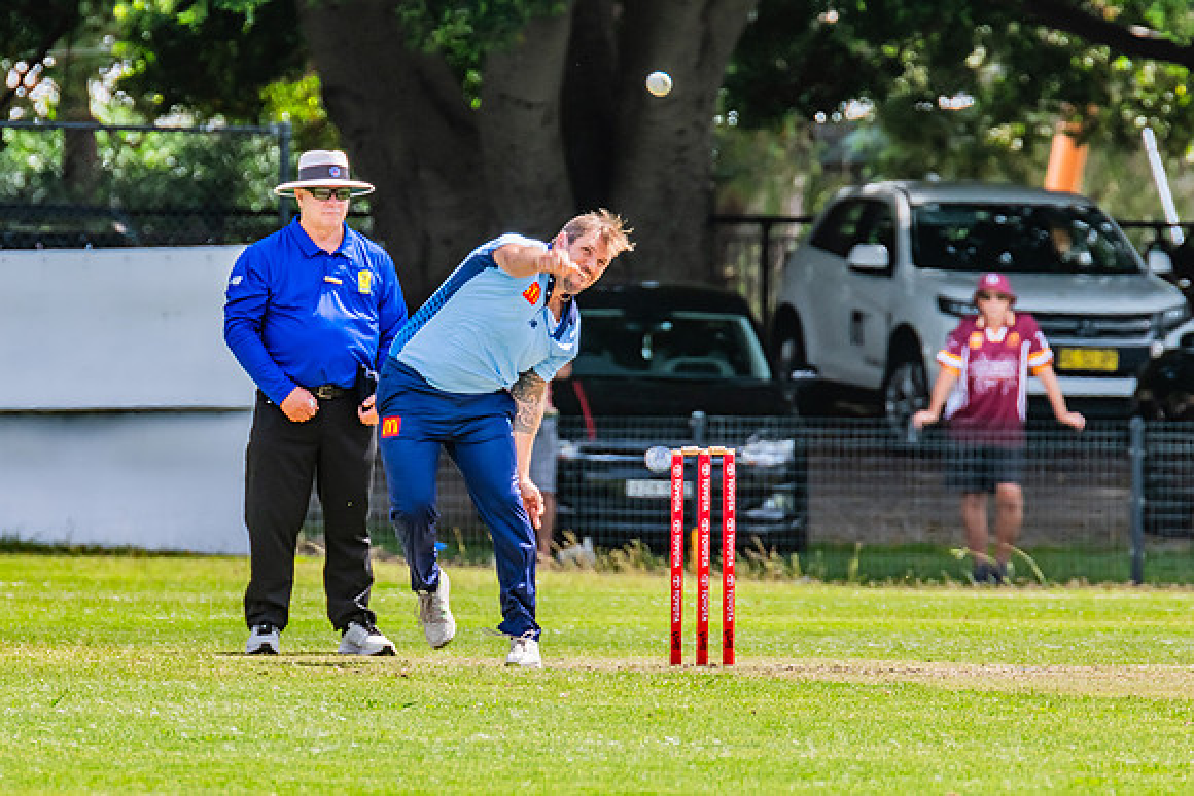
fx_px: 26948
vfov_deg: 1.7
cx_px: 538
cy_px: 366
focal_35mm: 812
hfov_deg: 2.5
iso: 800
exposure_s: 1/800
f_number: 11
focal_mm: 600
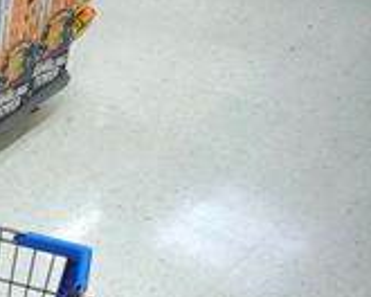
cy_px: 224
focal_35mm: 59
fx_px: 648
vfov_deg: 25.5
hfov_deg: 19.6
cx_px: -353
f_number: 2.8
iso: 1250
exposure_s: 1/500
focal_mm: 16
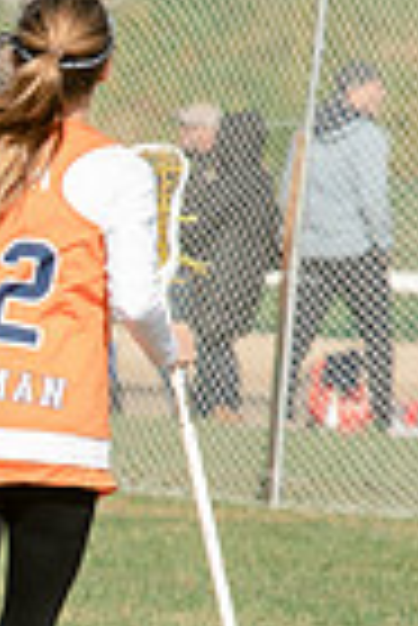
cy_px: 503
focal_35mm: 1426
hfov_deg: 1.0
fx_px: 24773
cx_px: -583
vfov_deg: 1.4
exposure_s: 1/1600
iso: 250
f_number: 5
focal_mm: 200
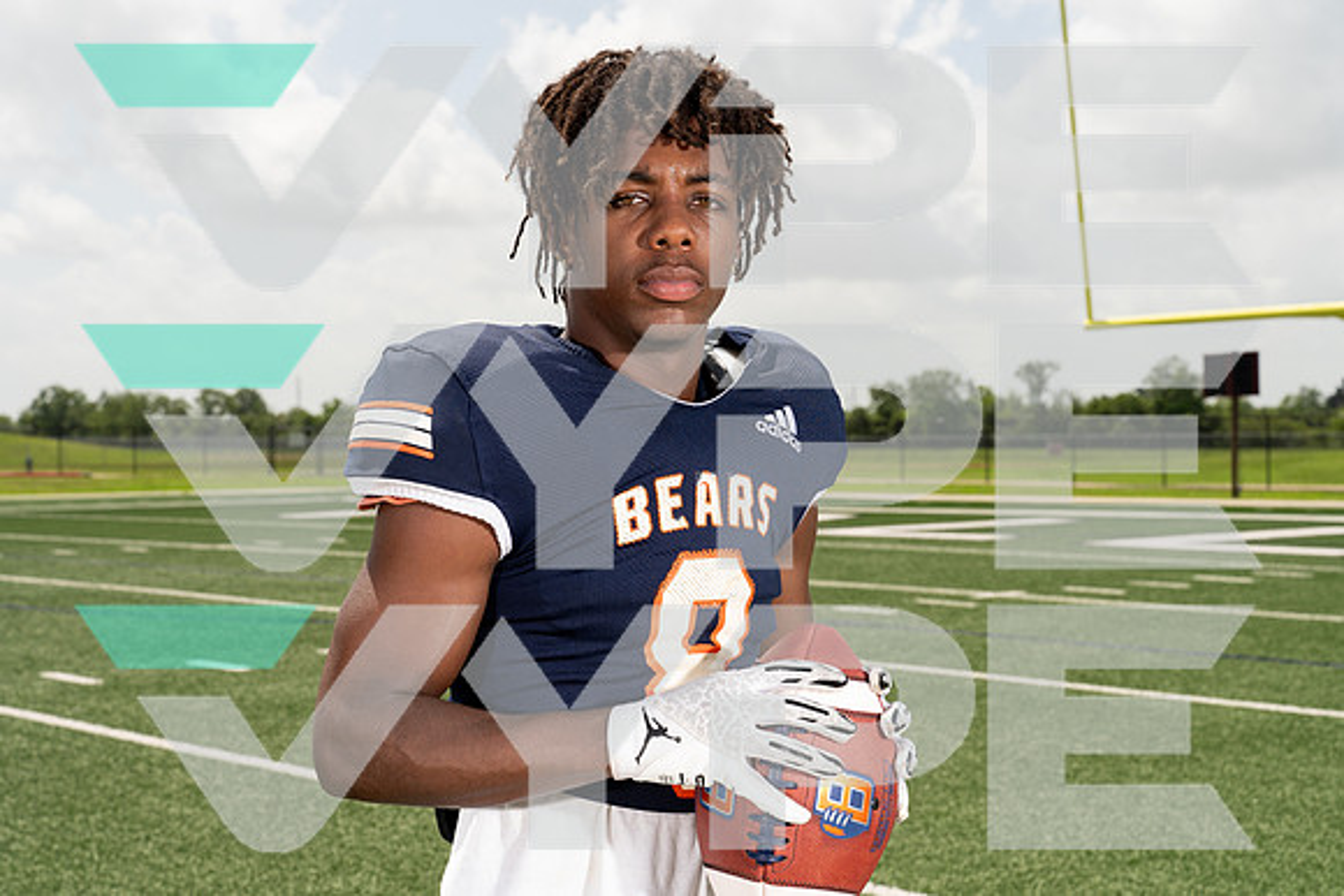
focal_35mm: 59
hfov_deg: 33.9
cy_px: 448
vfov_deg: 23.0
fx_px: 2203
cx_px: 672
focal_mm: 59
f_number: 8
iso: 100
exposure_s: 1/250
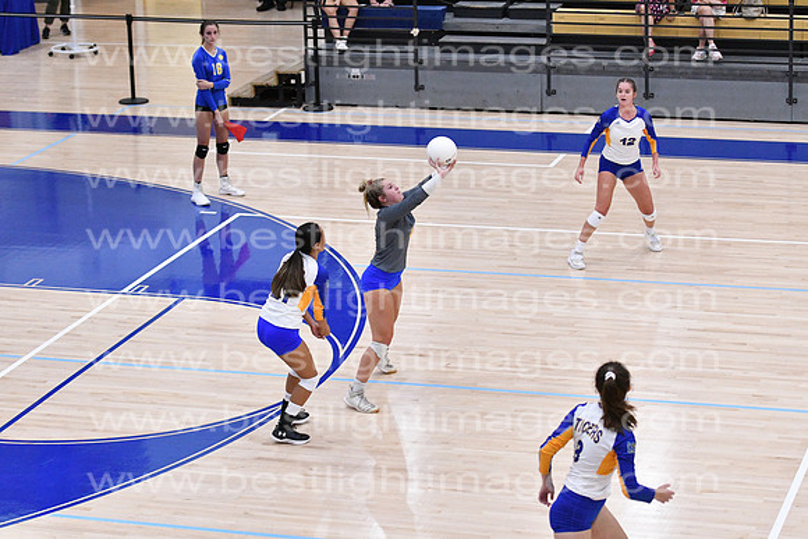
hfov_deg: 19.5
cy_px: 270
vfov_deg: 13.0
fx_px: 2357
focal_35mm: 105
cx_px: 404
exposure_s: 1/1000
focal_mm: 70
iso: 6400
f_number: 3.2
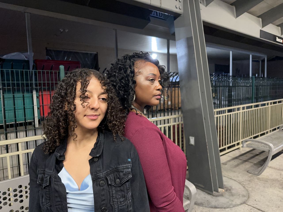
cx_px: 142
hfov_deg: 71.6
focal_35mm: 24
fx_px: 196
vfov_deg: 56.8
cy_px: 106
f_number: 1.78
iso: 800
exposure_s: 1/60
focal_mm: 6.86
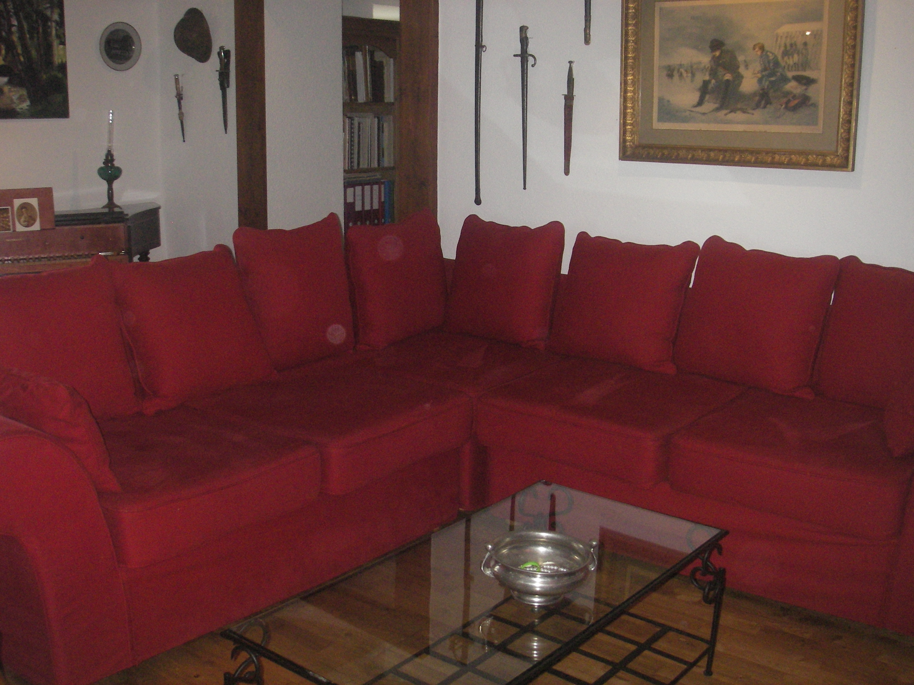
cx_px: 457
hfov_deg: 49.0
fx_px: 1003
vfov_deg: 37.7
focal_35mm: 38
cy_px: 342
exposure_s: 1/30
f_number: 3.3
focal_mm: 6.3
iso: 200
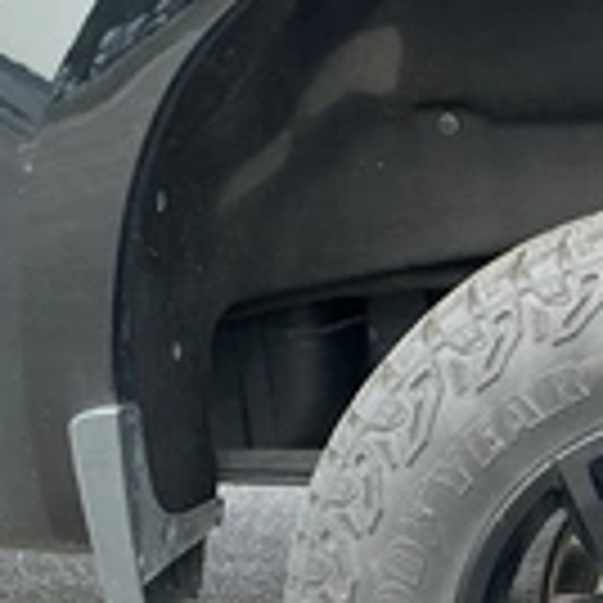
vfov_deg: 22.7
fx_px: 1458
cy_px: 562
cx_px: 680
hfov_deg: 22.0
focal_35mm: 74
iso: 25
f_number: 1.8
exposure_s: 1/247
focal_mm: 3
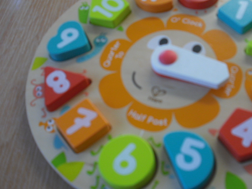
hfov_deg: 35.2
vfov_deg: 27.0
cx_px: 167
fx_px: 393
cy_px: 71
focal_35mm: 54
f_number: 2.8
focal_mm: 6.2
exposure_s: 1/80
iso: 100
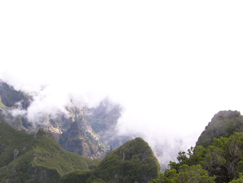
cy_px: 121
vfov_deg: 27.4
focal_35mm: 53
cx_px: 61
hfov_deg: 35.4
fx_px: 372
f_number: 4.5
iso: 50
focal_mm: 8.9
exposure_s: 1/110
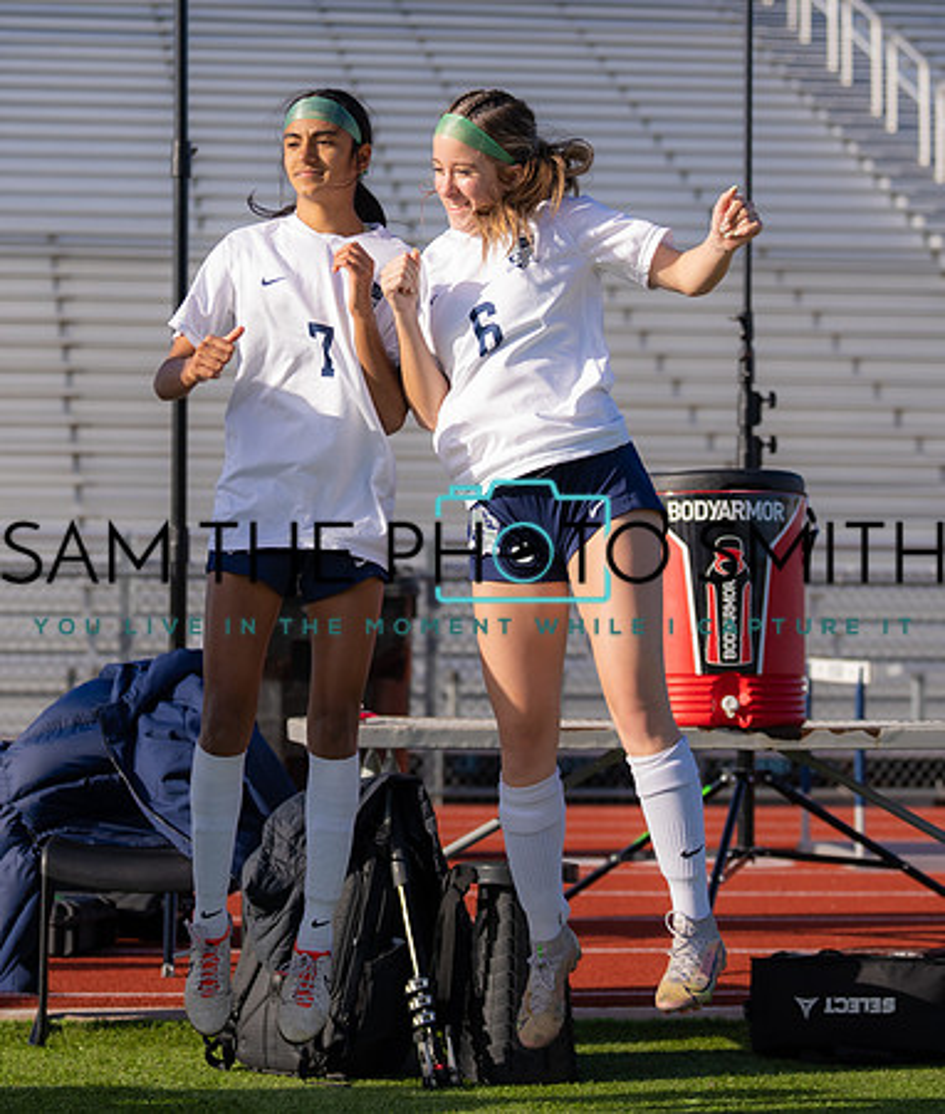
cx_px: 404
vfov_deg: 17.6
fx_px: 3586
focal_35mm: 106
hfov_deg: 15.0
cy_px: 499
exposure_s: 1/2500
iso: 200
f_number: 2.8
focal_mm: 70
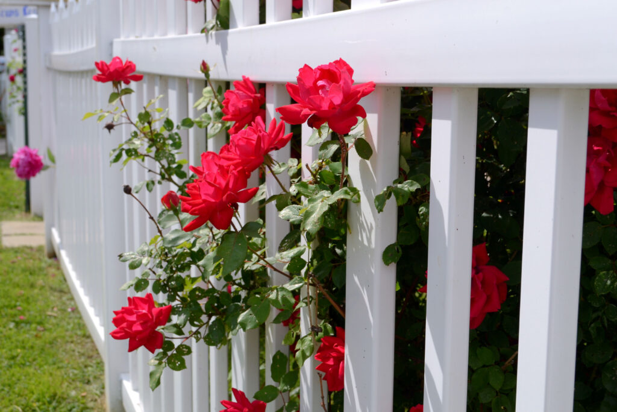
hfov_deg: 37.8
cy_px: 206
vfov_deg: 25.8
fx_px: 900
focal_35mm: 52
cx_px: 308
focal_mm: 35
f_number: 9
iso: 200
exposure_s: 1/400
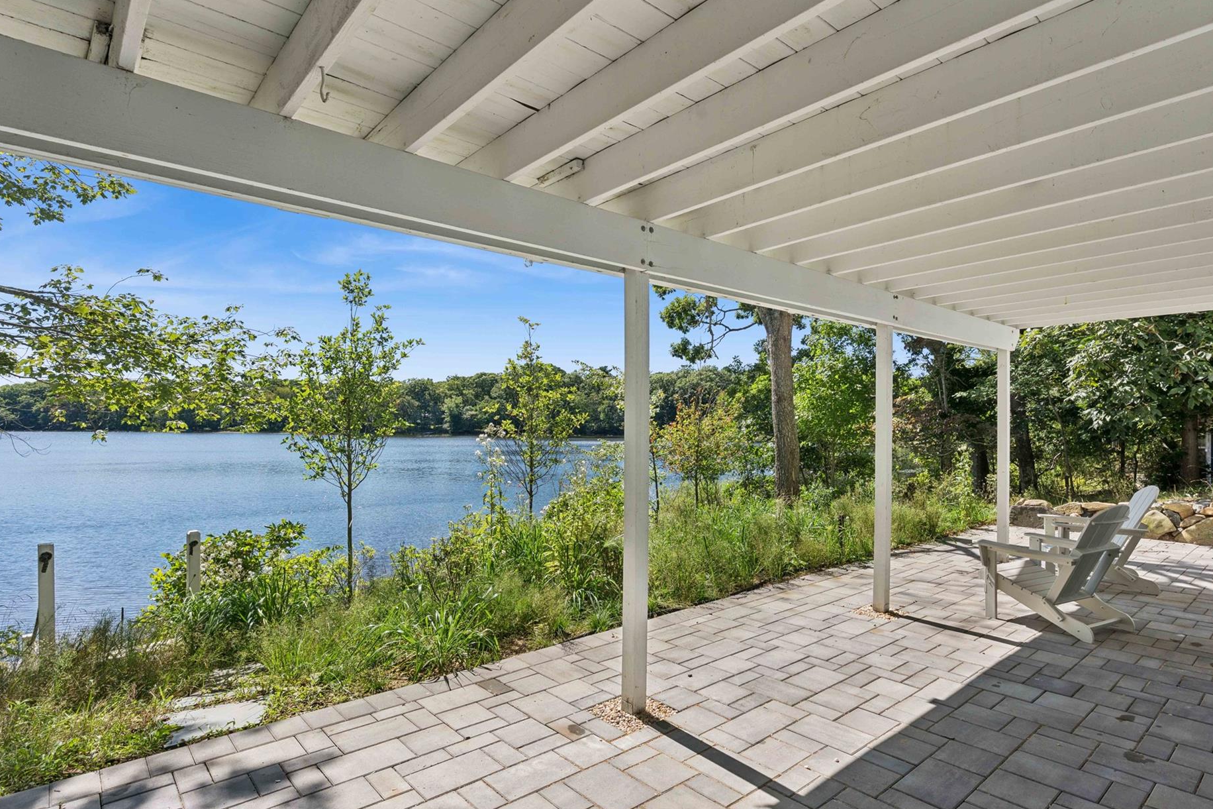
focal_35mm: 19
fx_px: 640
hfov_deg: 86.8
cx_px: 640
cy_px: 428
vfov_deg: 64.5
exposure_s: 1/160
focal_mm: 17
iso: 100
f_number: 10
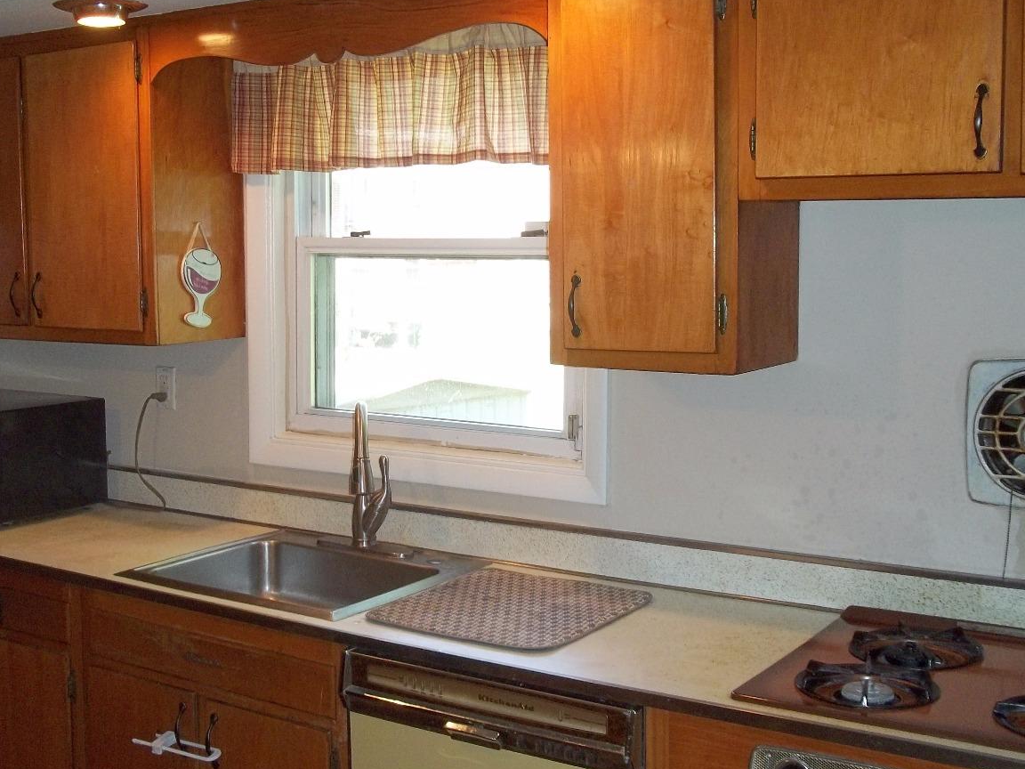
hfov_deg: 41.9
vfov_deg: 32.2
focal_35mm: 45
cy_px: 371
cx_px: 427
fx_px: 1332
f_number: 3.1
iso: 160
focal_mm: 6.5
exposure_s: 1/60
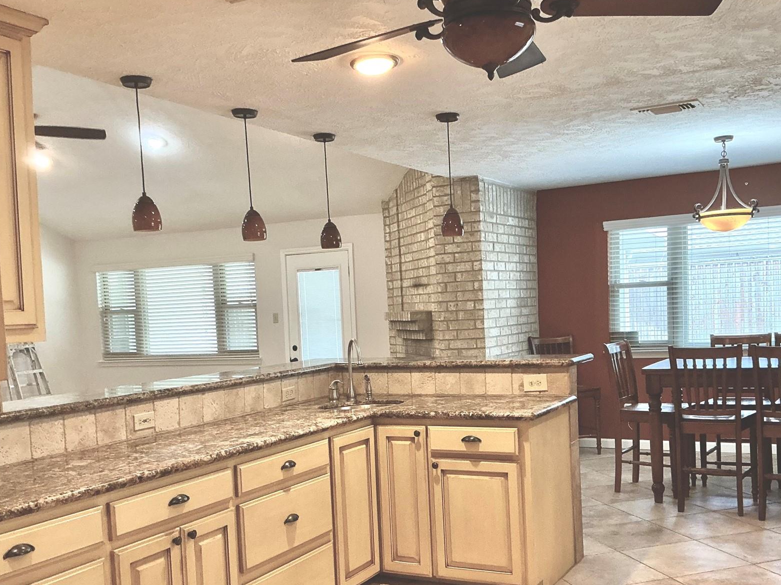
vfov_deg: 37.5
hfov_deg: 48.9
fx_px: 857
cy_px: 369
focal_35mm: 38
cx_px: 432
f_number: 1.8
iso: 160
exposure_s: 1/60
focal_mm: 3
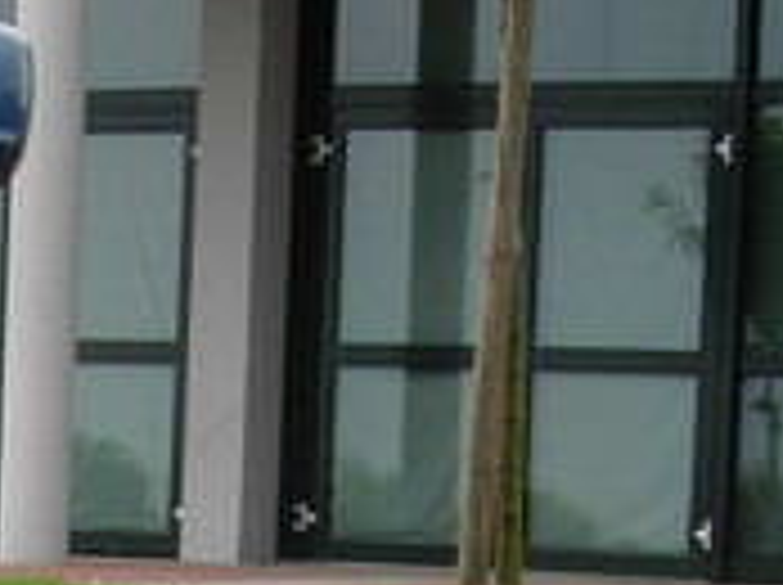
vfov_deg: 8.0
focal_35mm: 175
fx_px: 3953
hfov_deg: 11.1
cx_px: -153
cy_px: 1197
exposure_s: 1/497
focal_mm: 7.8
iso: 79
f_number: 2.8
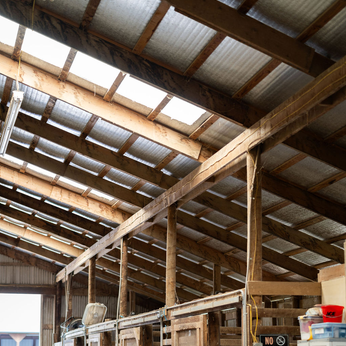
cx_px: 173
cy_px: 258
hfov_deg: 26.9
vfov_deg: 26.5
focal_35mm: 64
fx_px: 724
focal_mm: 50
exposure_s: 1/320
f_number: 1.4
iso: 250
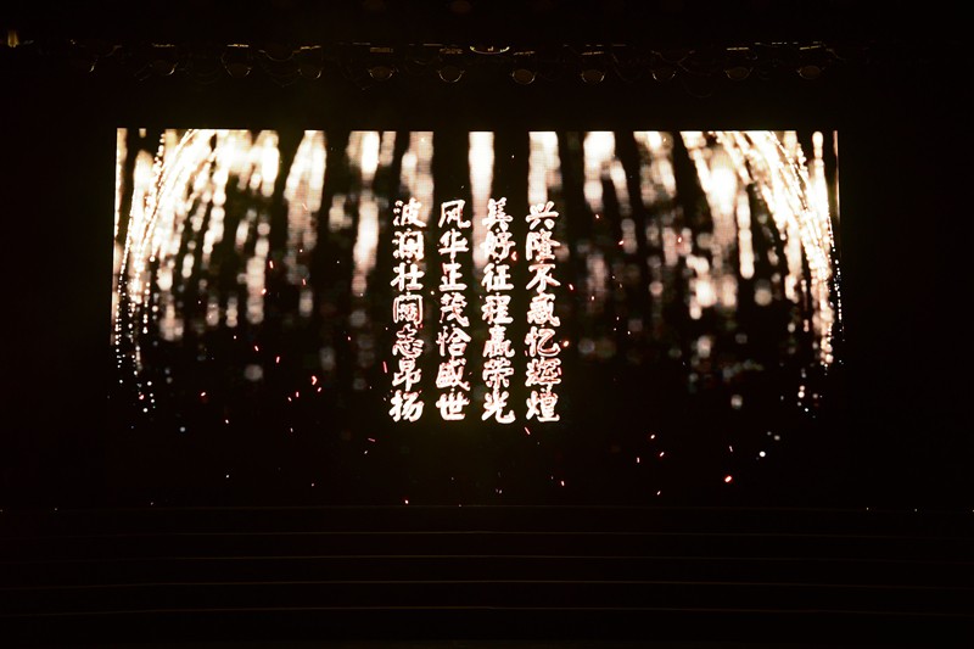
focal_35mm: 56
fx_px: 1515
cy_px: 324
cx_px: 487
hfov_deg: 35.6
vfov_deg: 24.2
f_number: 4
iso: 1250
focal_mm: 56
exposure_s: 1/60
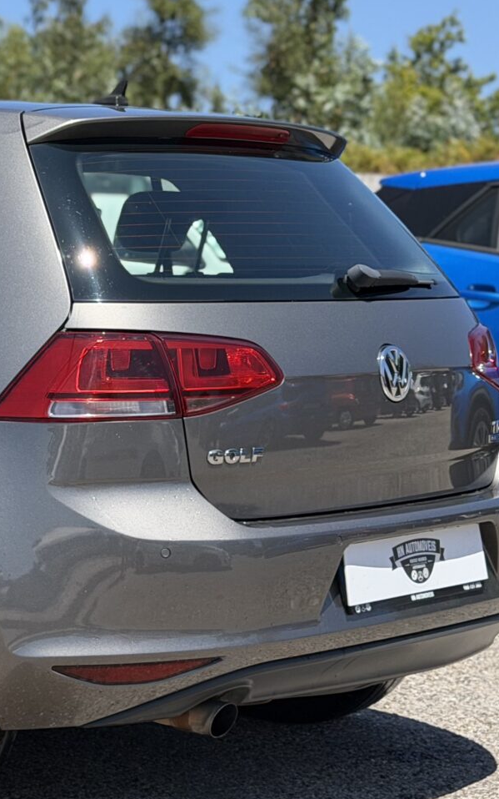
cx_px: -205
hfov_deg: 12.3
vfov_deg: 20.4
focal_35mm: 102
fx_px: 2219
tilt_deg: +0.0
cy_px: 371
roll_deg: -1.9
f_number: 1.78
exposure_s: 1/2762
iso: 100
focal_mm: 6.76
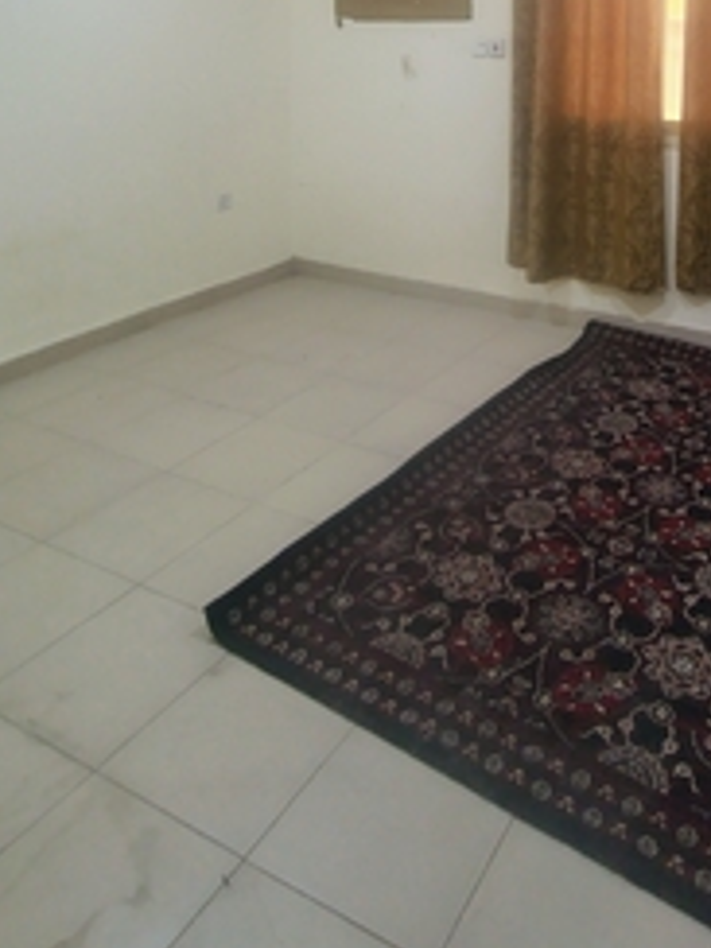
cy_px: 84
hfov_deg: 44.2
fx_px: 822
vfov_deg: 52.3
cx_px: 585
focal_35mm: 30
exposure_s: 1/60
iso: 225
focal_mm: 1.66
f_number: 2.2
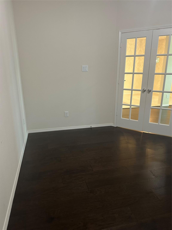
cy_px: 115
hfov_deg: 56.8
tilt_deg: -16.3
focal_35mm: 24
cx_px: 86
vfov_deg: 71.6
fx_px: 159
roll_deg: -0.7
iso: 200
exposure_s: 1/60
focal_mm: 6.86
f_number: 1.78
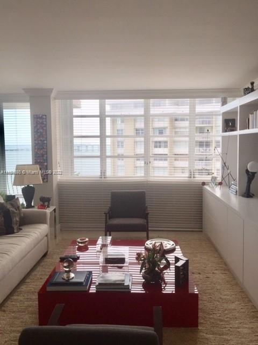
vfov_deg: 61.7
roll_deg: +0.3
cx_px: 129
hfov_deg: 48.2
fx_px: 288
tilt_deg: -3.7
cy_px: 172
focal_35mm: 29
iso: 32
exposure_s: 1/719
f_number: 2.2
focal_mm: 4.15
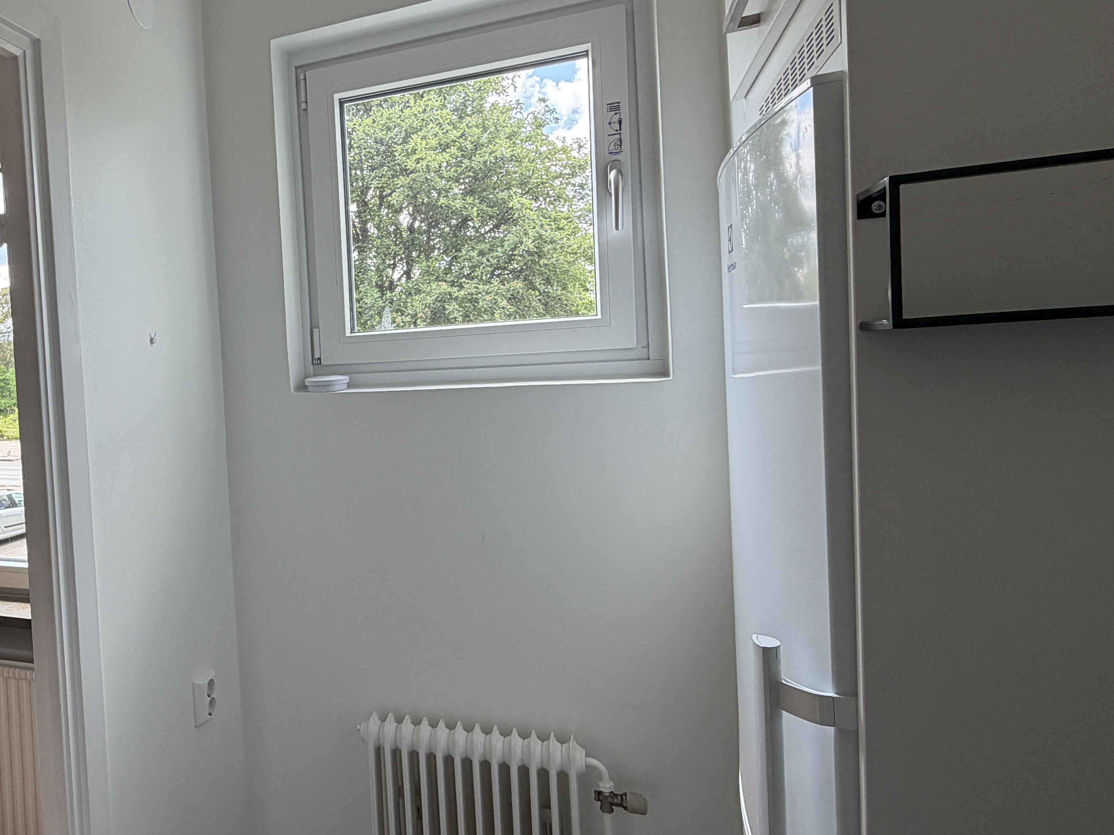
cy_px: 397
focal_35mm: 24
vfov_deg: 56.8
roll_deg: +3.4
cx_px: 275
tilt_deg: -2.2
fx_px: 772
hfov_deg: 67.0
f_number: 2.2
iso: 64
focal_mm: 2.22
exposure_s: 1/121
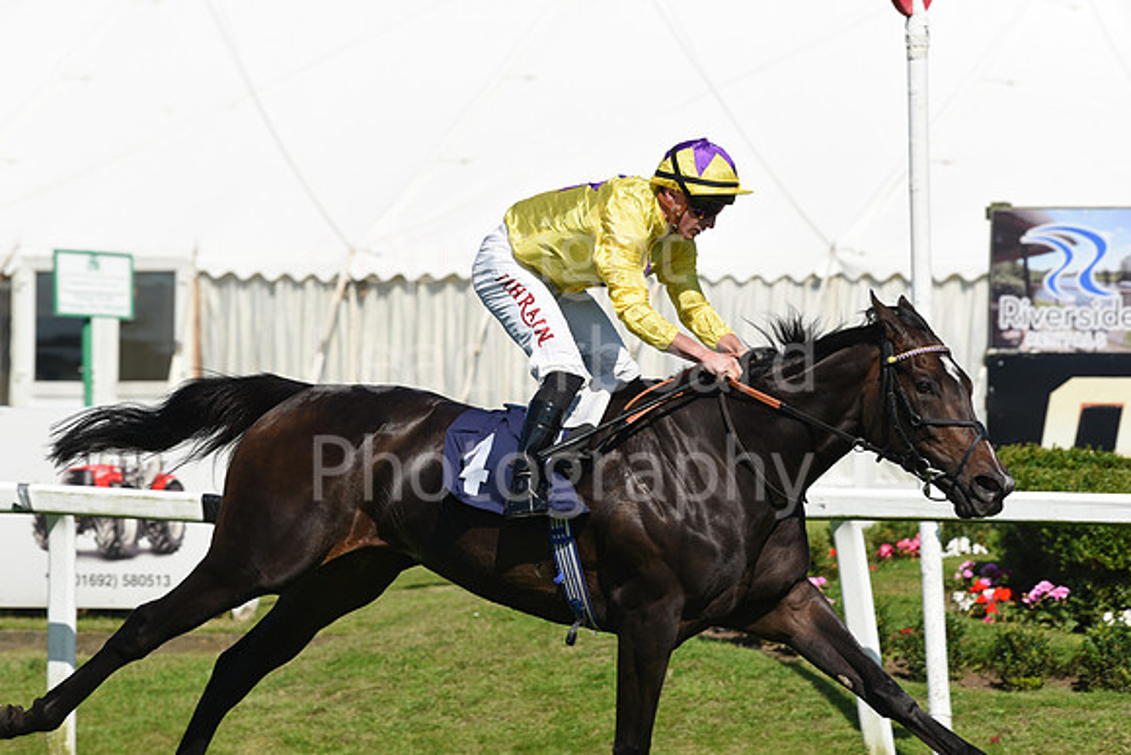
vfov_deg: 6.9
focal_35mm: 200
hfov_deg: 10.3
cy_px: 378
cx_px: 566
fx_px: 6285
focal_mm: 200
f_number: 6.3
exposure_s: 1/3200
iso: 400
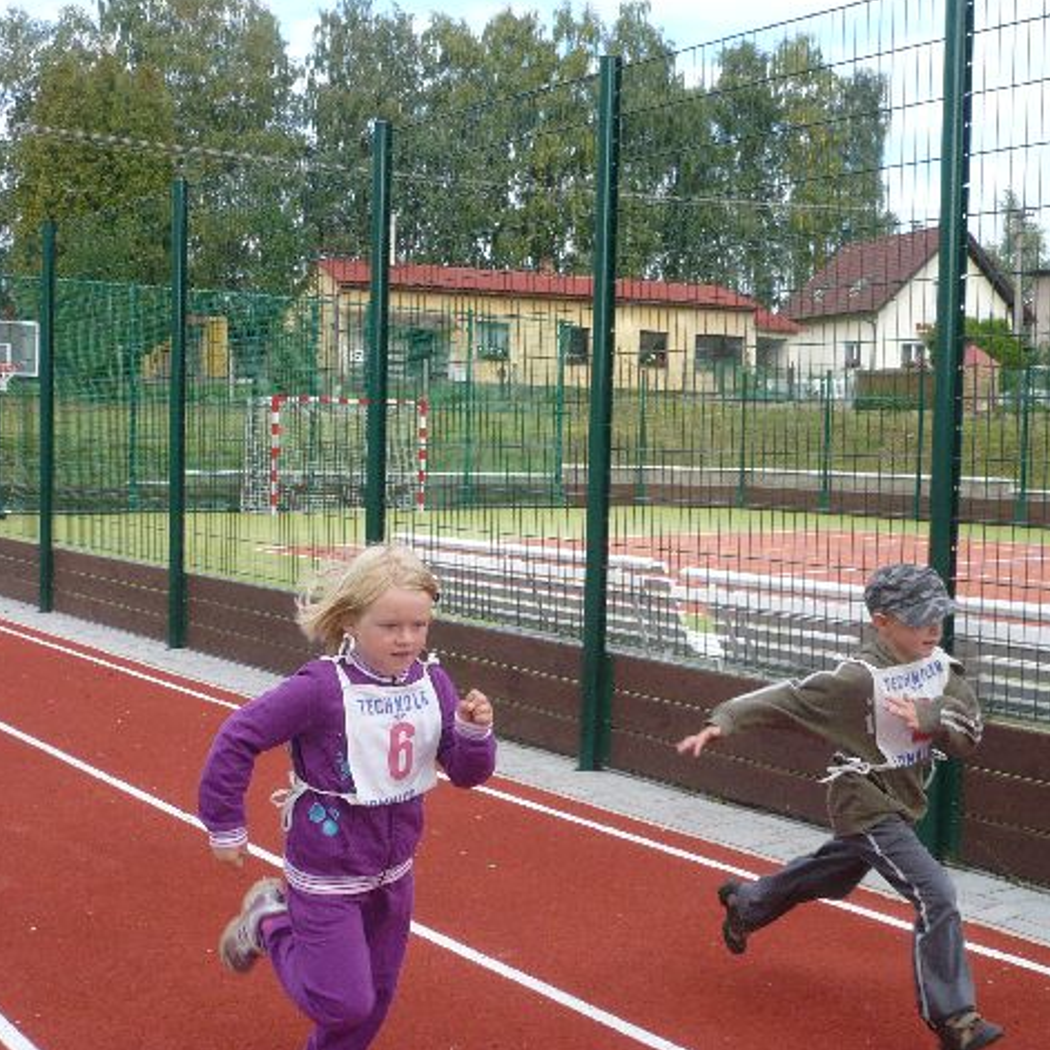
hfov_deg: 40.0
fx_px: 1441
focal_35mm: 42
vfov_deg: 40.0
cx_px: 522
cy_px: 519
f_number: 2.8
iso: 100
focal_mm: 5.8
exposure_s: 1/500
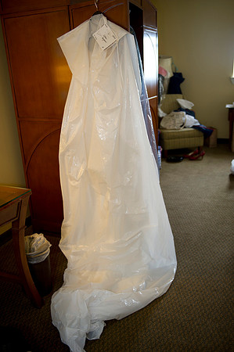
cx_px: 117
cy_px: 176
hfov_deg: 41.0
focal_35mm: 32
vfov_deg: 58.8
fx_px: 313
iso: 640
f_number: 2.8
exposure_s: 1/160
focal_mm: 32
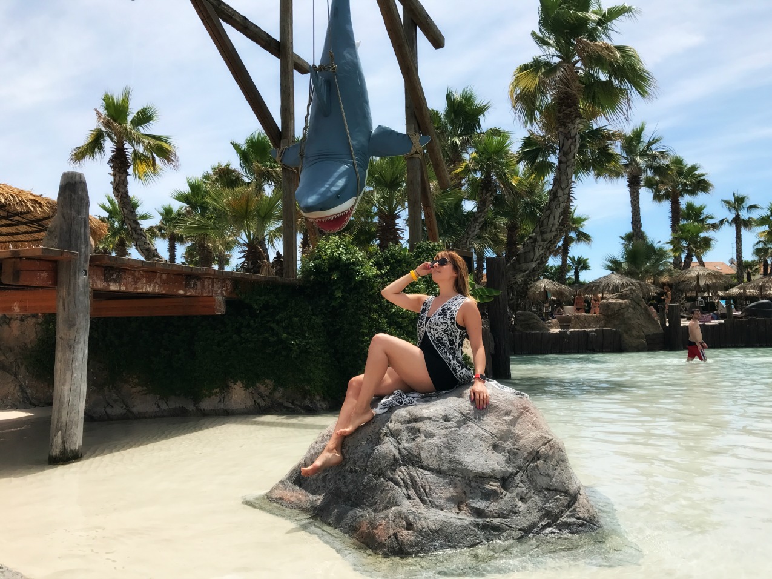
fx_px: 624
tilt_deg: +2.2
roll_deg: +1.0
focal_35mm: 28
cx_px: 386
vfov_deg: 49.7
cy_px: 290
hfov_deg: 63.4
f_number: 1.8
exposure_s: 1/2591
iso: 20
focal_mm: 3.99
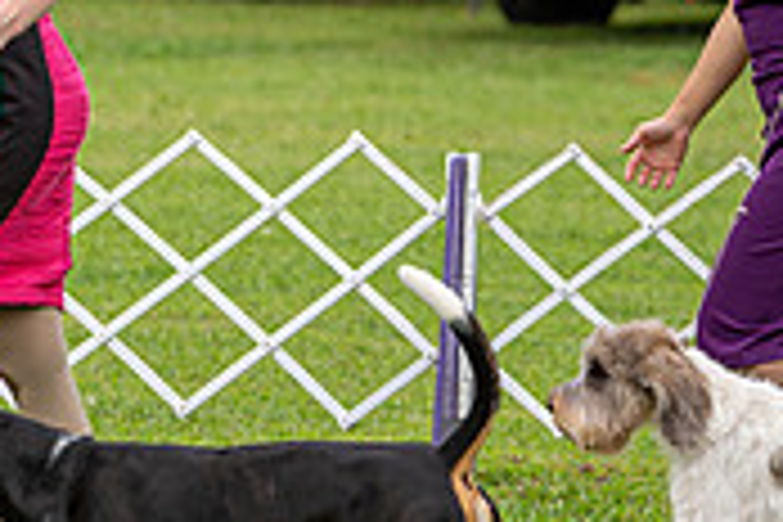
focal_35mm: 528
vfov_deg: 2.6
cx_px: 814
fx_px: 11483
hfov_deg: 3.9
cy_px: 65
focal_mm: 158
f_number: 4
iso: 250
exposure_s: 1/1000
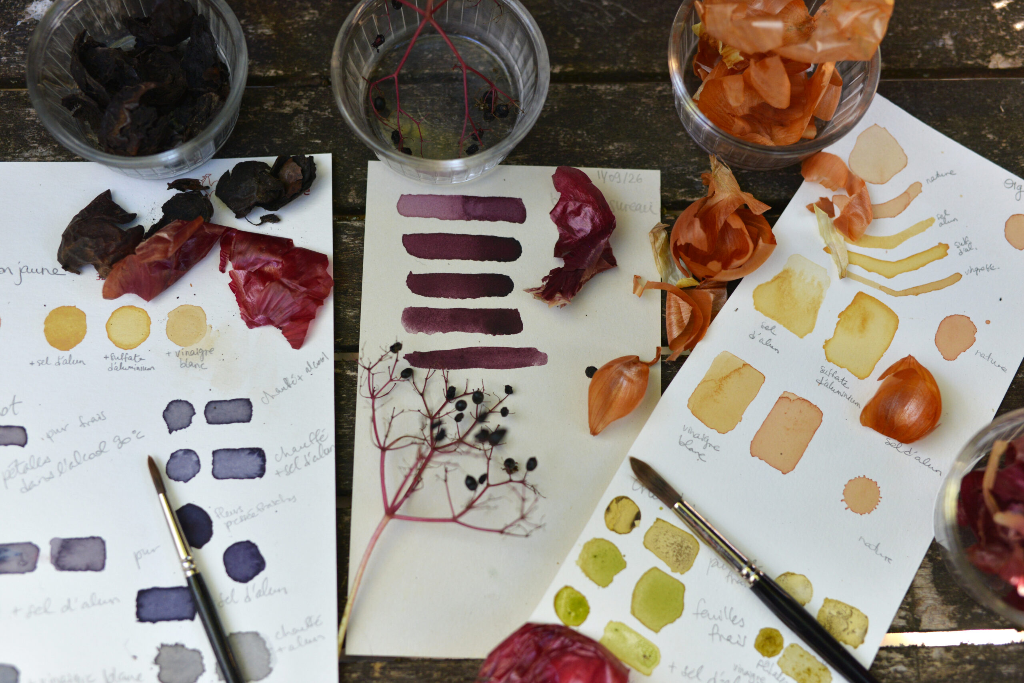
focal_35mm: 50
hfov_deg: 39.6
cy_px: 342
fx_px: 1423
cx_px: 512
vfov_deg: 27.0
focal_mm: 50
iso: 400
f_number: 2.2
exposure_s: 1/1250
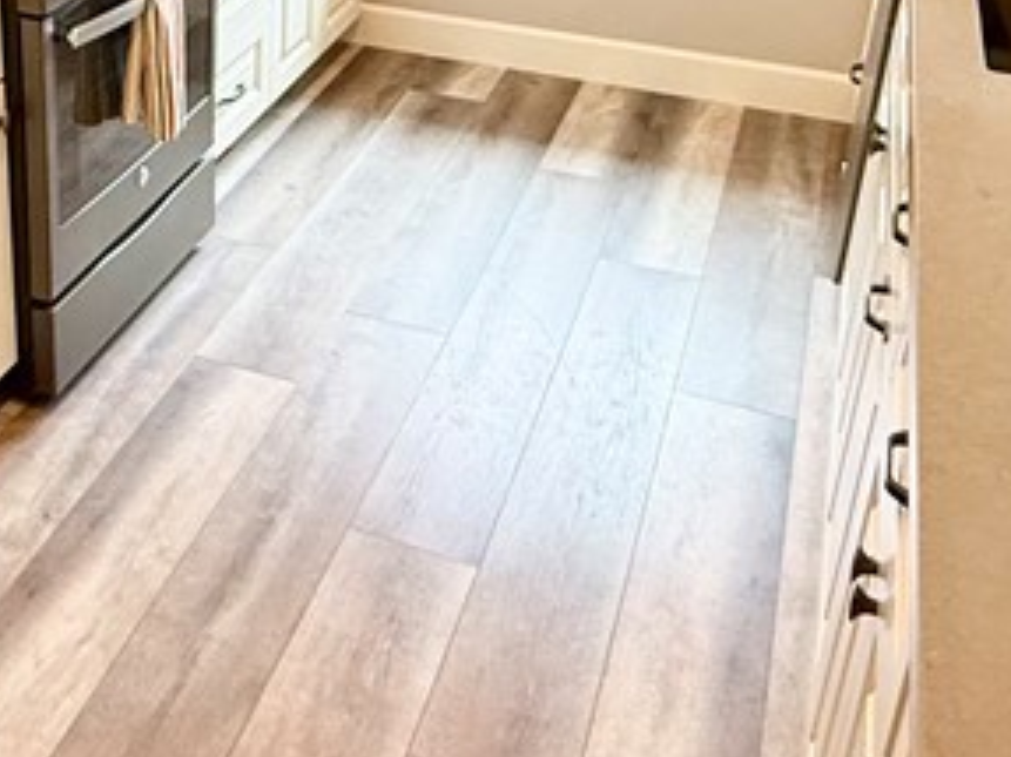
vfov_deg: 27.9
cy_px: 67
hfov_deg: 36.6
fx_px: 1460
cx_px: 176
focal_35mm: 50
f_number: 2.2
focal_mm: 2.22
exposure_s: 1/120
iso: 200
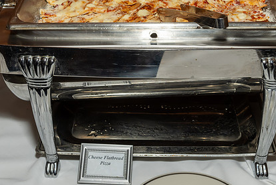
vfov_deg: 20.5
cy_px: 48
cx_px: 149
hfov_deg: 30.5
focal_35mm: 66
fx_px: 506
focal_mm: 26
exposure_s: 1/250
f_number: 7.1
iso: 500
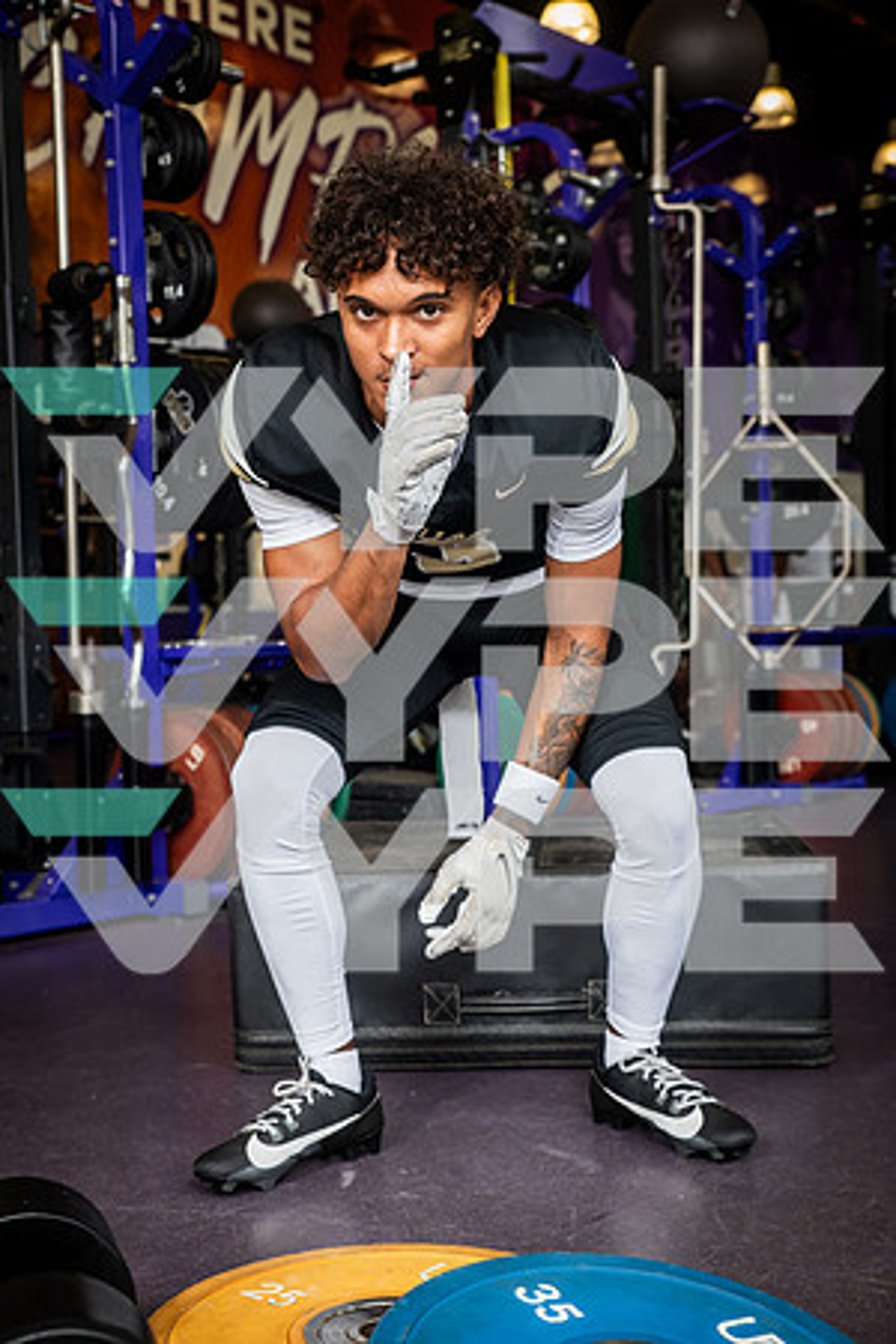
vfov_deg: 39.6
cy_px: 672
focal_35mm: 50
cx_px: 448
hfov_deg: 27.0
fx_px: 1867
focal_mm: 50
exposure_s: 1/250
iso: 500
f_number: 5.6
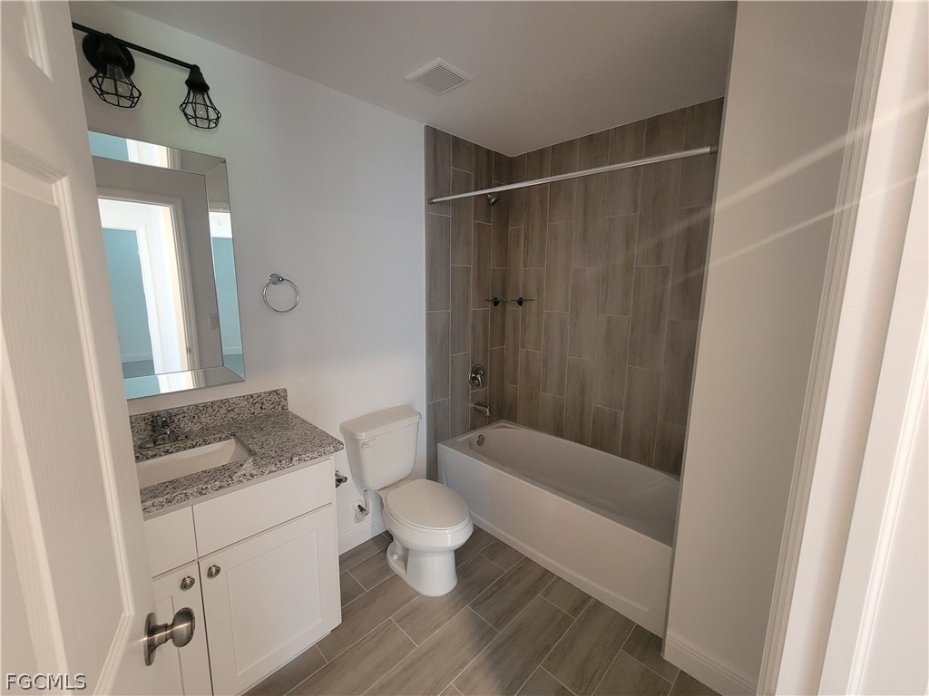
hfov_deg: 106.2
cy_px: 348
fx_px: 349
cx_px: 464
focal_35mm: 13
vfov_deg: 89.9
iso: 400
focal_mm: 2.2
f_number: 2.2
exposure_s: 1/40
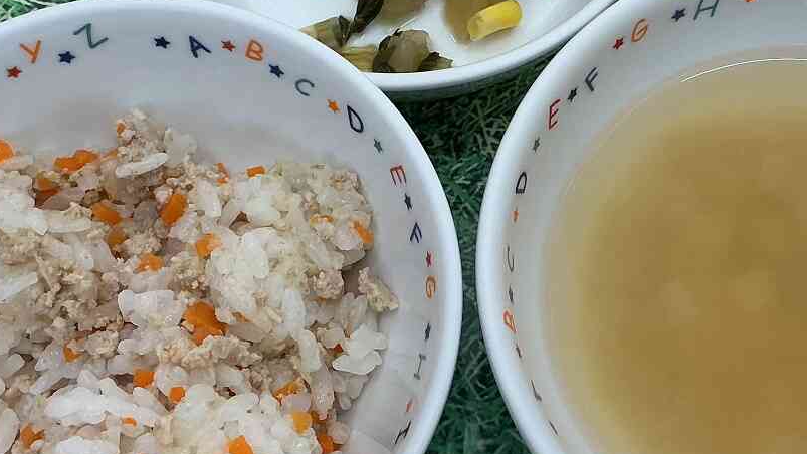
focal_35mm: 59
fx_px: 1263
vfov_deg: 20.4
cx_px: 484
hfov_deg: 35.3
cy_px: 181
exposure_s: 1/120
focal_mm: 3
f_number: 1.8
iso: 40
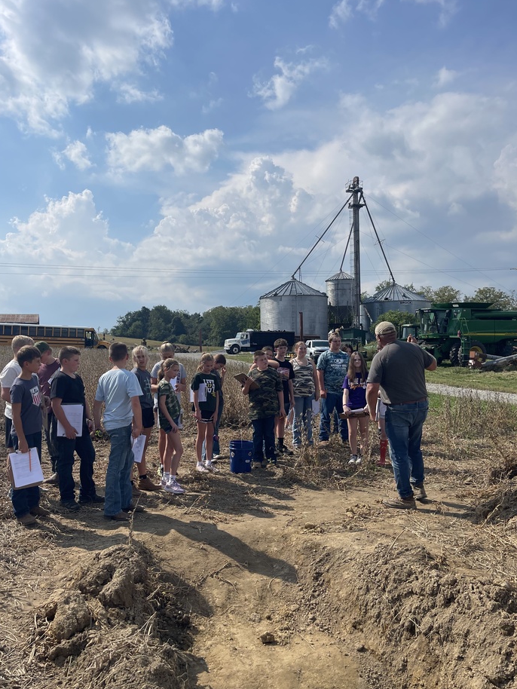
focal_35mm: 28
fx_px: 557
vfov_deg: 63.4
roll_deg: +0.1
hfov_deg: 49.7
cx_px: 234
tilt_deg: +1.7
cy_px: 340
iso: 32
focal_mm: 5.1
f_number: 1.6
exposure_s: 1/7937
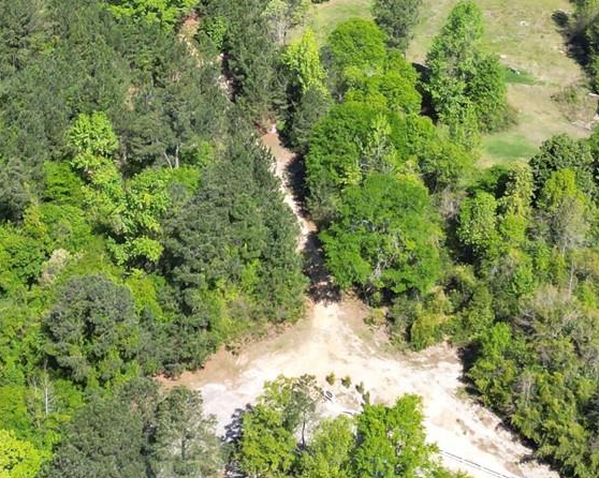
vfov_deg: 17.4
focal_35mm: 86
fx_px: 1524
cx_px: 284
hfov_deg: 22.2
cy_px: 0
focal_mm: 6.72
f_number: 1.7
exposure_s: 1/2000
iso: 110
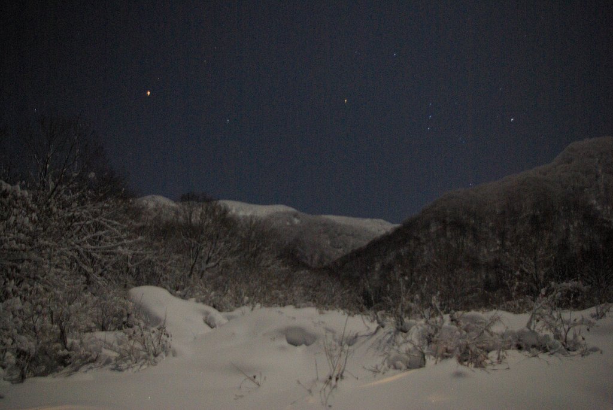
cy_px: 205
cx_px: 306
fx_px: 460
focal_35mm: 27
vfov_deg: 48.0
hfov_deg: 67.3
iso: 1600
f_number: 3.5
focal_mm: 18
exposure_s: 3
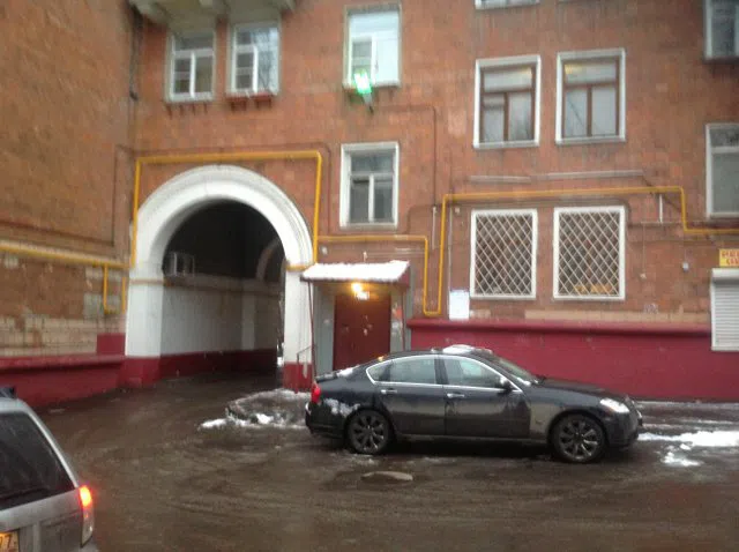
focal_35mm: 35
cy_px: 276
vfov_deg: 40.6
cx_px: 370
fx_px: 746
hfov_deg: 52.7
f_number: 2.4
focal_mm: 4.28
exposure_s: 1/15
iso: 250
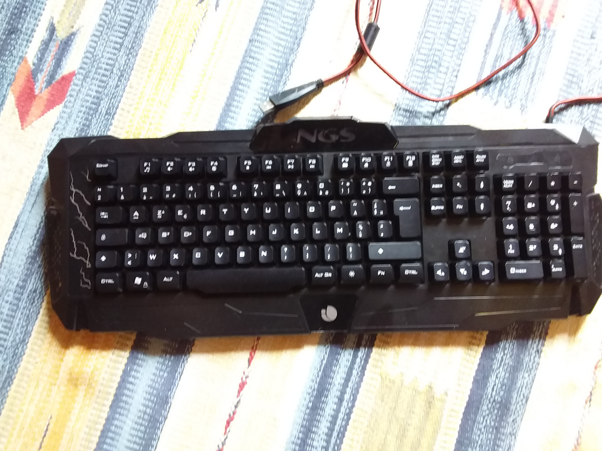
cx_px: 301
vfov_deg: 49.7
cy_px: 226
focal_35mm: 28
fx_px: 487
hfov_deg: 63.4
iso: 200
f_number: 1.9
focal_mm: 2.91
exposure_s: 1/20
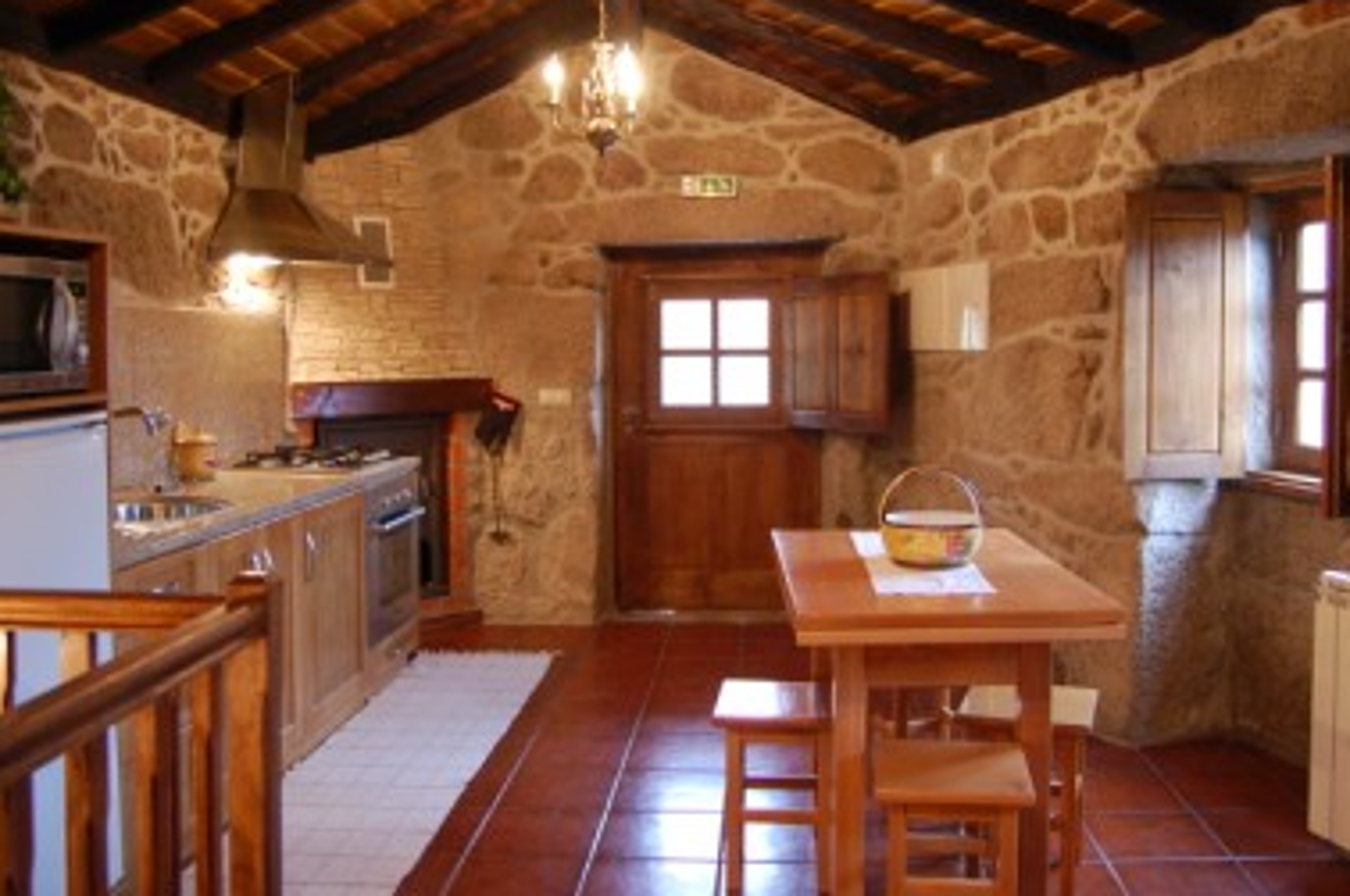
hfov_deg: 58.8
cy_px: 371
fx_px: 1198
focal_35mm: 32
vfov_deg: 40.9
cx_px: 707
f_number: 3.5
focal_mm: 18
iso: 800
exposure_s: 1/13
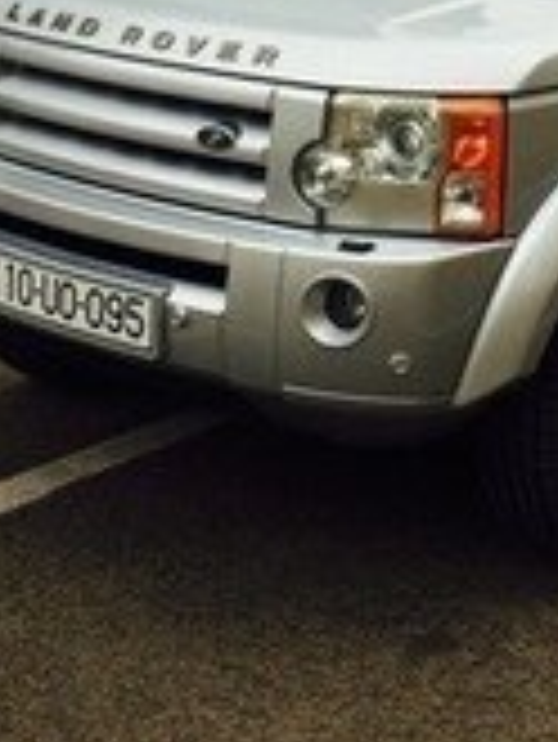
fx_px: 1867
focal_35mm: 87
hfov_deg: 16.7
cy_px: -99
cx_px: 544
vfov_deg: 21.2
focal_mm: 4.15
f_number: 2.2
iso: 50
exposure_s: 1/100
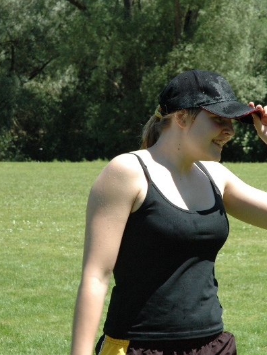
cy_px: 178
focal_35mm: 153
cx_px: 191
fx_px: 1572
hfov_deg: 9.7
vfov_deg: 12.9
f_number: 11
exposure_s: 1/500
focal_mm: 70
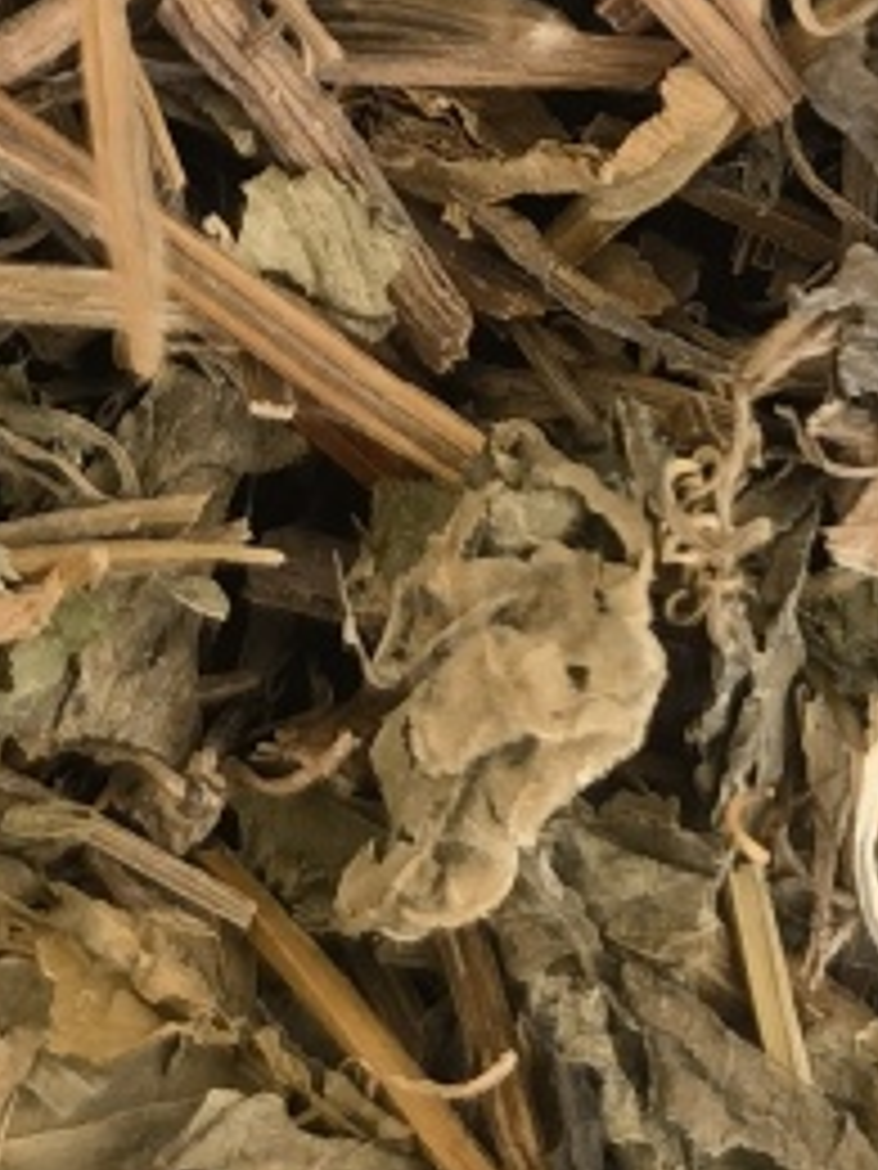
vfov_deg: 15.5
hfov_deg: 13.2
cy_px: -866
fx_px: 3754
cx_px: 855
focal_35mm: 111
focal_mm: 5.54
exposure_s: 1/99.2
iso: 125
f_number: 1.8
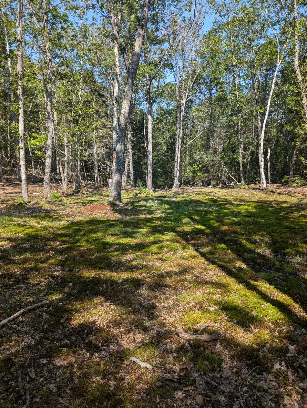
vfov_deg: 71.5
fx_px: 283
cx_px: 154
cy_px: 204
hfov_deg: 56.9
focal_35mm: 24
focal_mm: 6.81
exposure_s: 1/590
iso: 37
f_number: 1.85
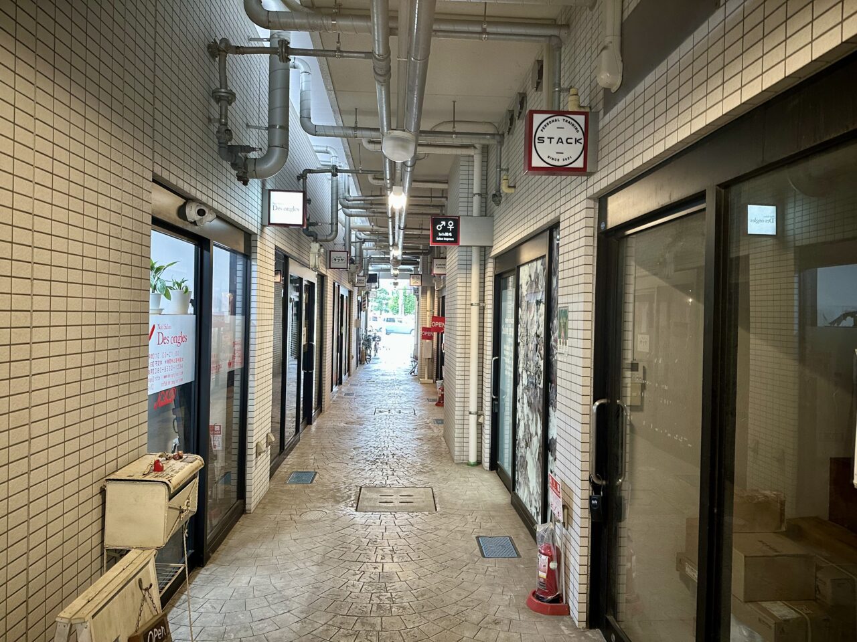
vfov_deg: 56.8
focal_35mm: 24
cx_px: 428
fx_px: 594
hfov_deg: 71.6
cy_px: 321
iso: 320
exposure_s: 1/60
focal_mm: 6.86
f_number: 1.78
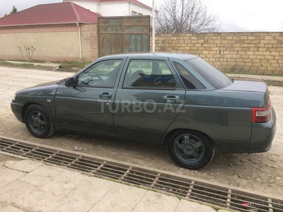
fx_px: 237
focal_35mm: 29
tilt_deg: -13.4
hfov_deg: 61.7
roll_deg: +0.7
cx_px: 142
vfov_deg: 48.2
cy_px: 106
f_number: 2.2
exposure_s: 1/100
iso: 64
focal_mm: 4.15
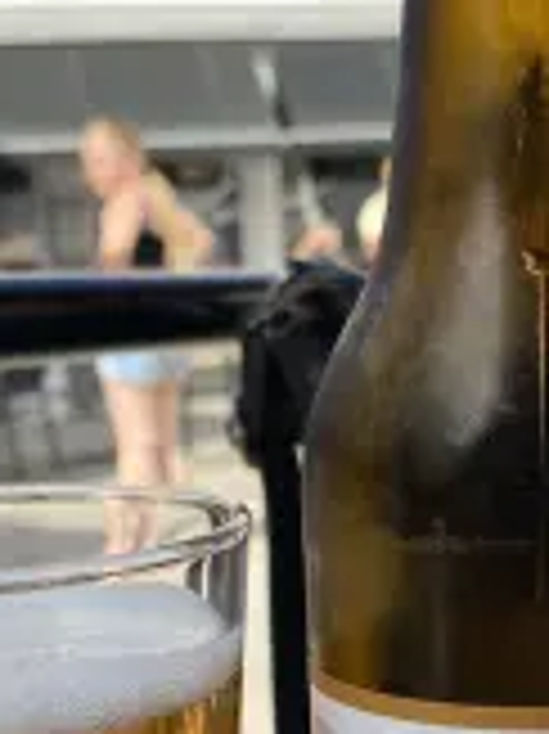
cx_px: 238
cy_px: 752
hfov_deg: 22.9
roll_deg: +3.5
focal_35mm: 64
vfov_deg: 28.2
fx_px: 1355
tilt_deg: -15.4
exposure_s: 1/702
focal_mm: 4.25
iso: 32
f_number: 1.8
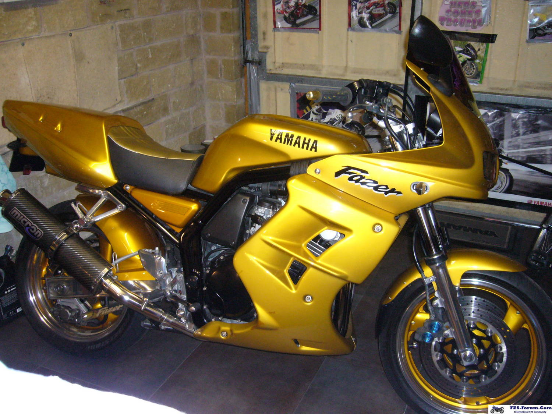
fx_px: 558
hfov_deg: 52.6
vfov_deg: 40.7
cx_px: 276
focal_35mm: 35
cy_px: 207
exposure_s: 1/30
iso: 250
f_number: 2.8
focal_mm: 5.8
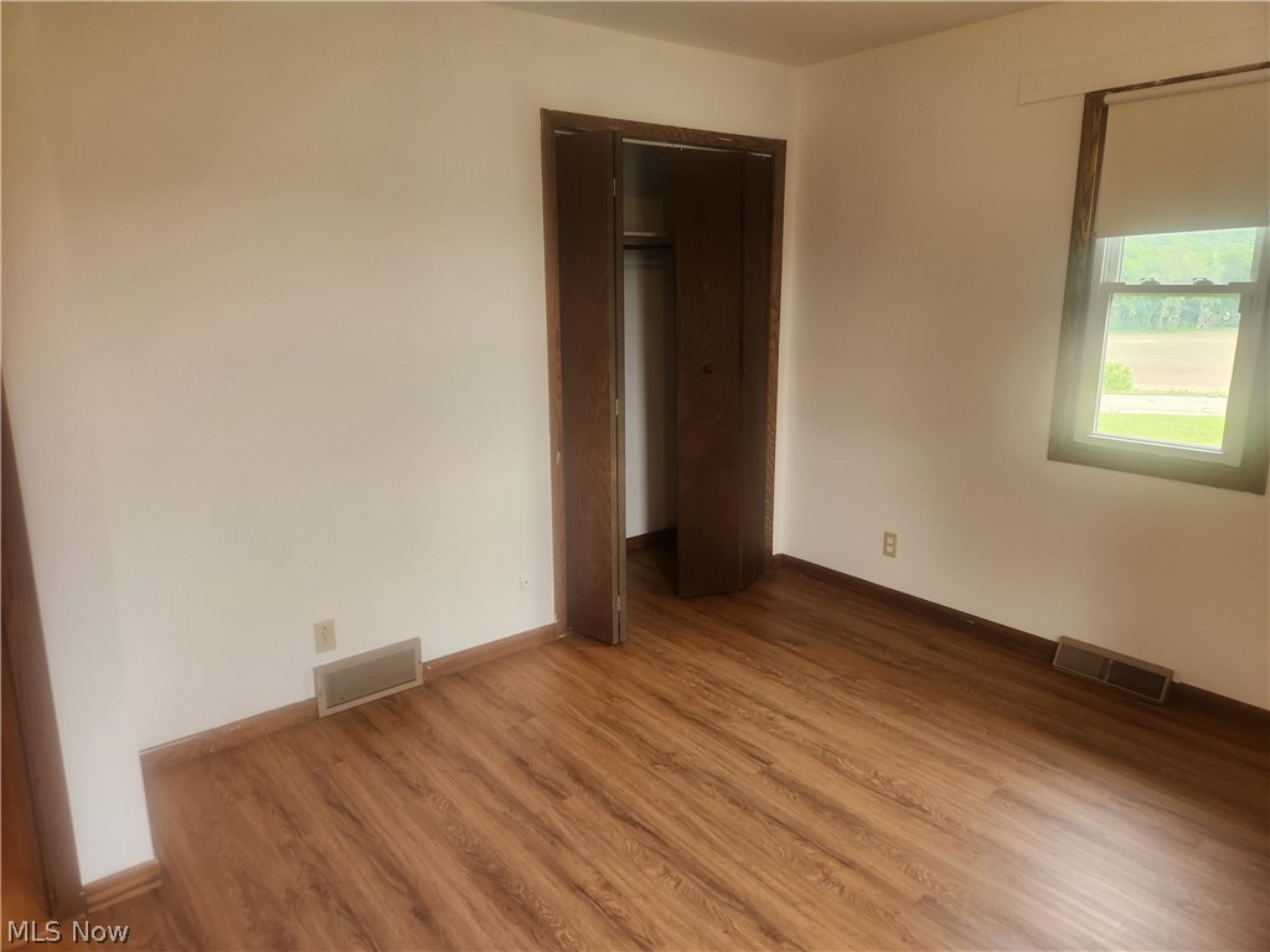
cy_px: 476
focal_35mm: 23
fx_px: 844
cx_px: 635
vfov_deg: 58.9
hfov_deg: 73.9
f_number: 1.8
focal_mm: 5.4
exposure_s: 1/120
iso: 100
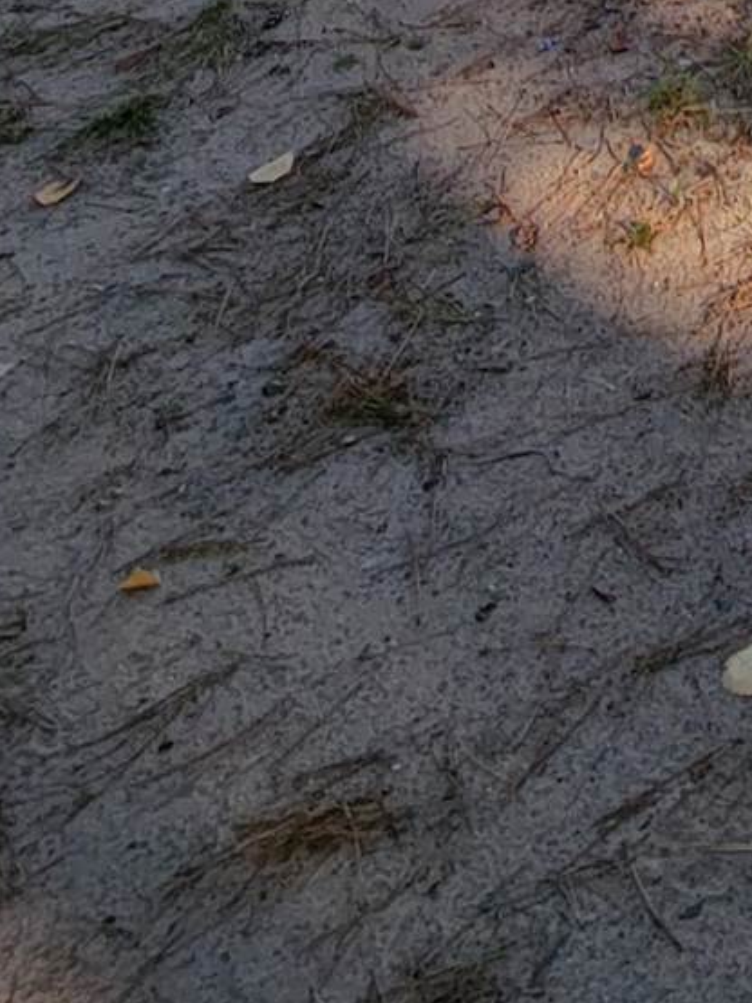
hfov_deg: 20.2
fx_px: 1565
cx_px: 1316
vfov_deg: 22.1
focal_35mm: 54
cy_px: -788
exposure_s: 1/340
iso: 50
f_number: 2.2
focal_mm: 2.2
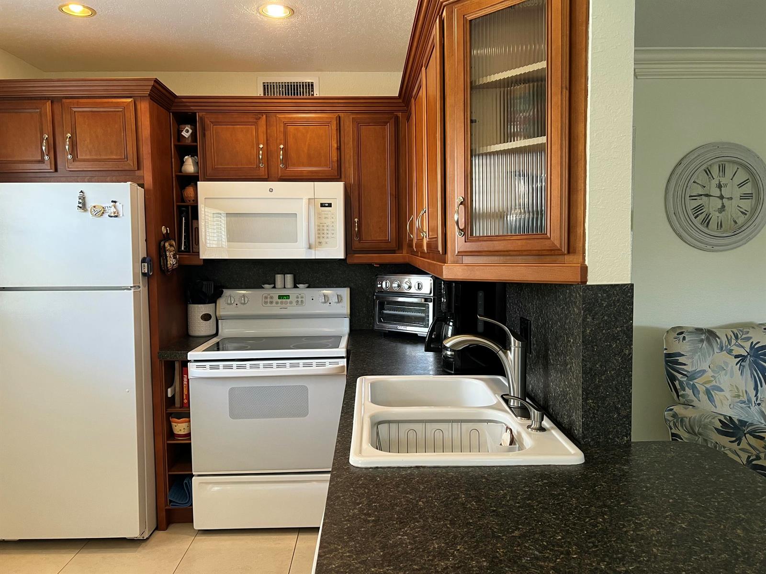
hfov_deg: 67.3
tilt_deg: -5.2
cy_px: 287
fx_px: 575
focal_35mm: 26
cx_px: 383
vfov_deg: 53.1
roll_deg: +0.7
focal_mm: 5.7
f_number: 1.5
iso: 80
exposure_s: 1/60
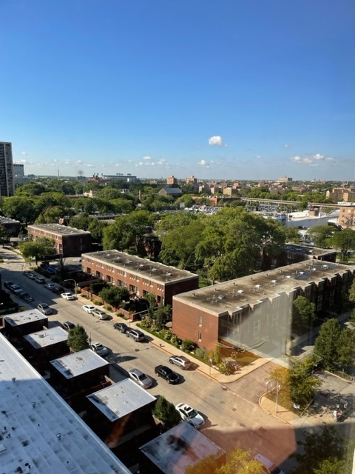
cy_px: 237
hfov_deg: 53.1
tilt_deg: -10.1
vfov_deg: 67.3
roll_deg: -0.7
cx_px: 178
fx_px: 356
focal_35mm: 26
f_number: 1.6
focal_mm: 4.2
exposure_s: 1/1335
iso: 32
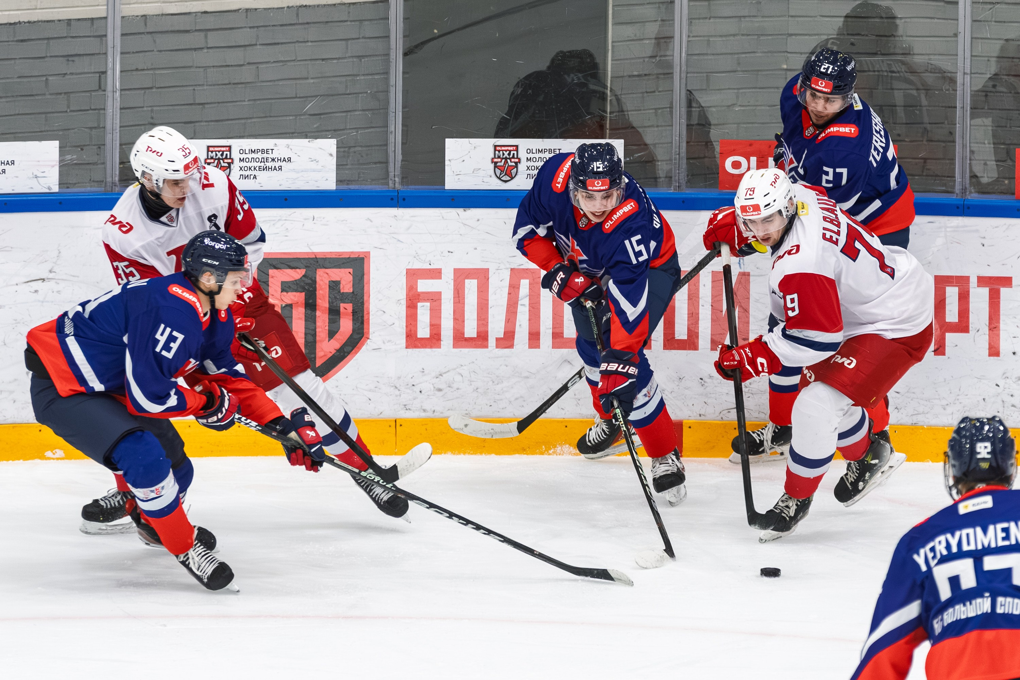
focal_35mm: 403
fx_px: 11419
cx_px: 677
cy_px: 267
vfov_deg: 3.4
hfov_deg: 5.1
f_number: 4
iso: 2500
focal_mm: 200
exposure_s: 1/1600
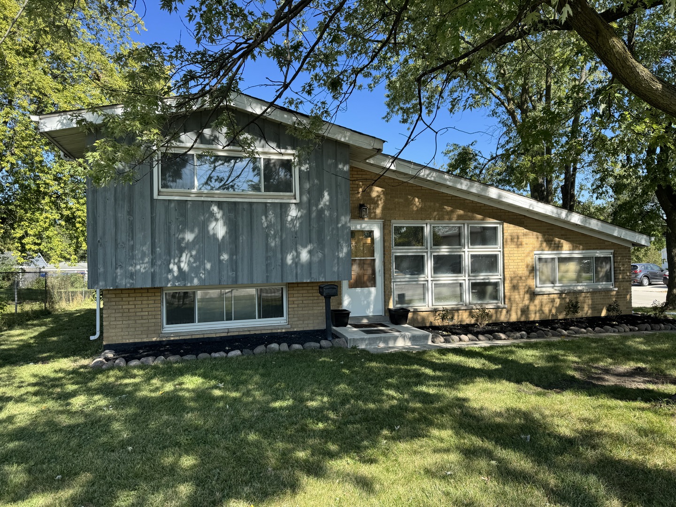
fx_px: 469
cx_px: 338
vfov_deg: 56.8
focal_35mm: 24
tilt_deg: +0.2
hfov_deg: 71.6
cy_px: 254
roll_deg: +1.1
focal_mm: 6.76
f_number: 1.78
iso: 80
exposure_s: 1/1366
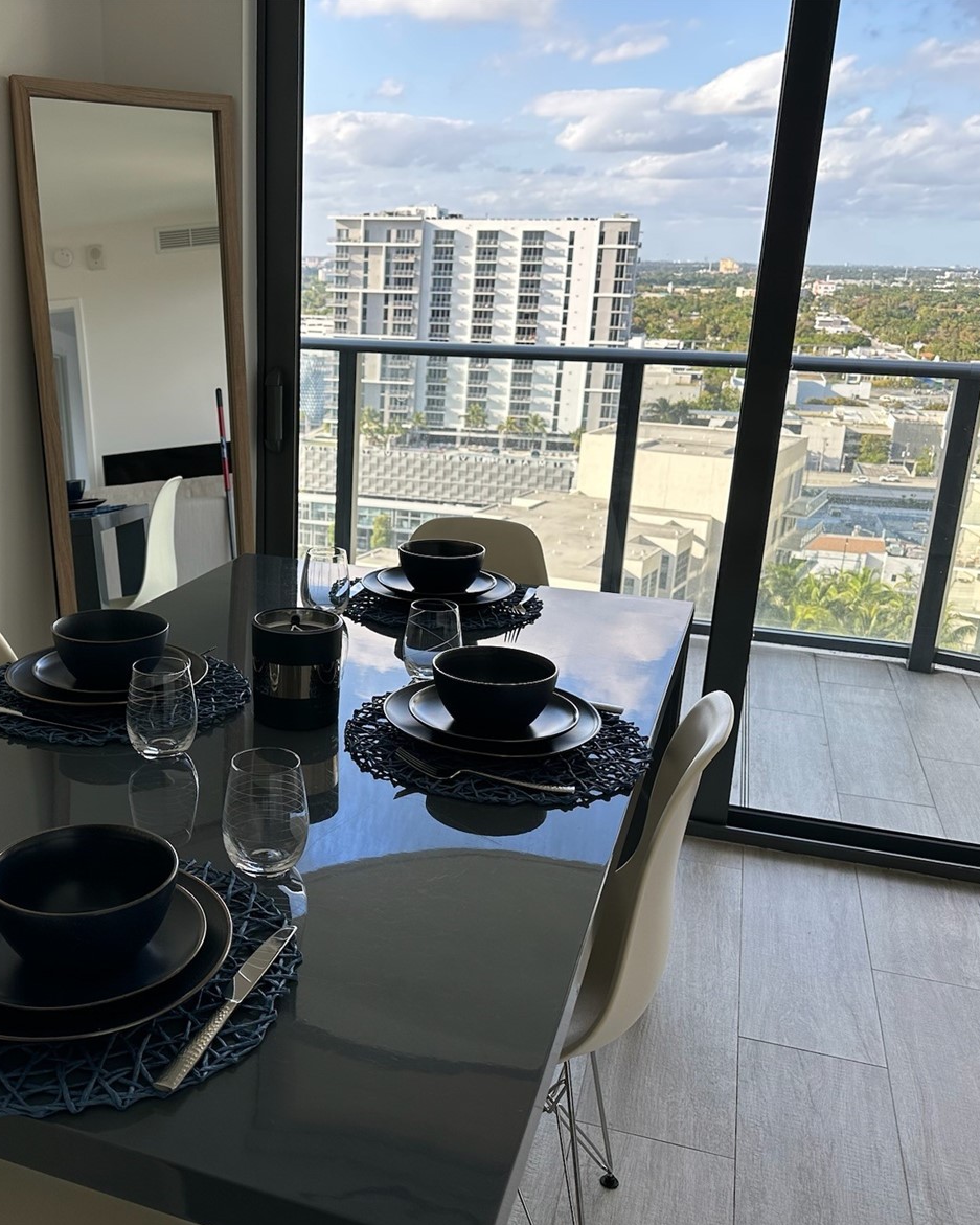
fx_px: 1160
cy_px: 626
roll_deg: -1.2
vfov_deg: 55.7
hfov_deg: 45.0
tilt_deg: -17.9
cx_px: 310
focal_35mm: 32
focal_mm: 6.86
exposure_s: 1/309
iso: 80
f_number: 1.78
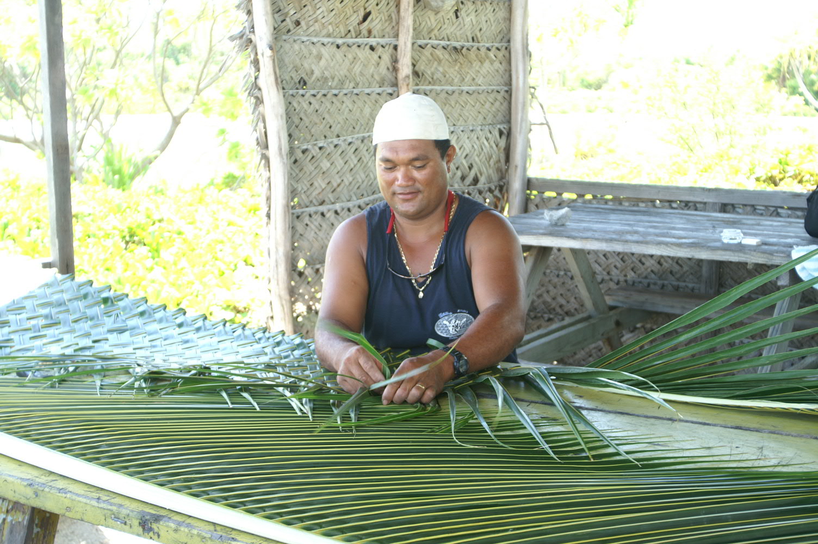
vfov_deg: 25.7
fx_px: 1192
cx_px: 409
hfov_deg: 37.9
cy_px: 272
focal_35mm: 52
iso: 100
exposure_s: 1/80
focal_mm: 35
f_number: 4.5
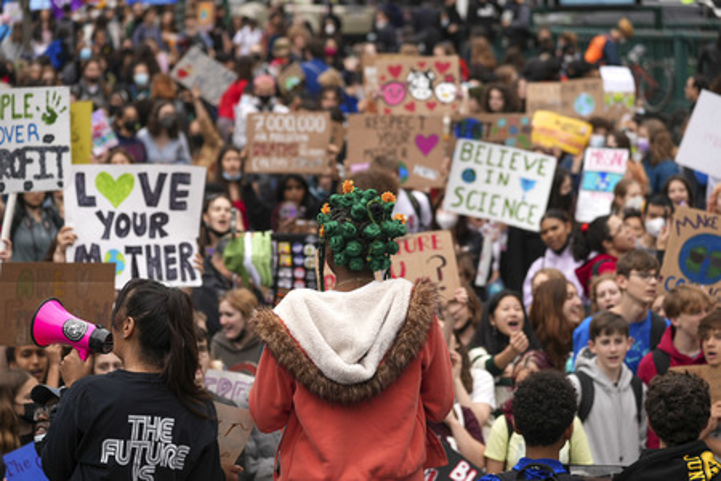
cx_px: 360
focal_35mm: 128
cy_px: 240
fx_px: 2563
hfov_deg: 16.0
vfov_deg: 10.7
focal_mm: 128
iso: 200
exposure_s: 1/400
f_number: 5.6
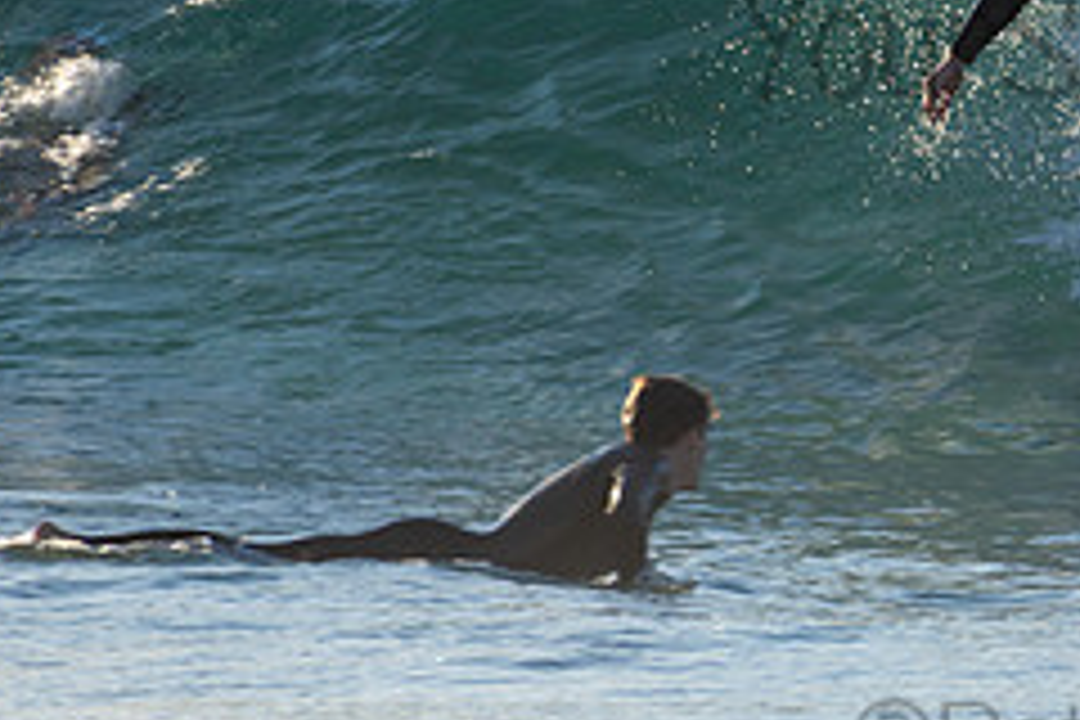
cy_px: -7
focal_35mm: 1815
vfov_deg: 0.8
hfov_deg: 1.1
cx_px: 1202
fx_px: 54446
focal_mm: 500
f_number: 6.3
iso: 125
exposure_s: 1/400
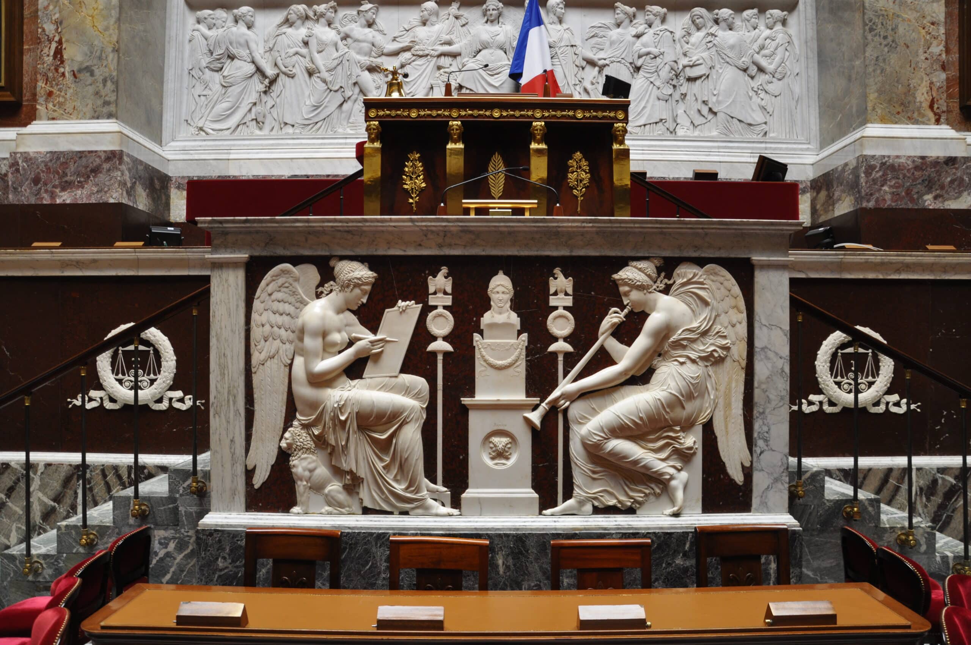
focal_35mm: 27
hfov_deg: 67.4
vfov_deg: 47.8
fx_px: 727
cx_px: 486
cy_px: 322
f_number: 4.8
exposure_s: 1/20
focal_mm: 18
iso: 400
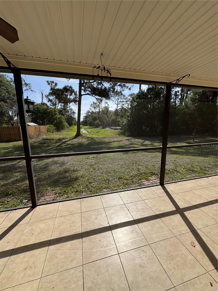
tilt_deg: -9.2
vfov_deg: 102.1
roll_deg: +1.2
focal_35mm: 14
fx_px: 118
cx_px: 109
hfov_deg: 85.7
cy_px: 146
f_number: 2.2
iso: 50
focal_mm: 2.22
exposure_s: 1/1709
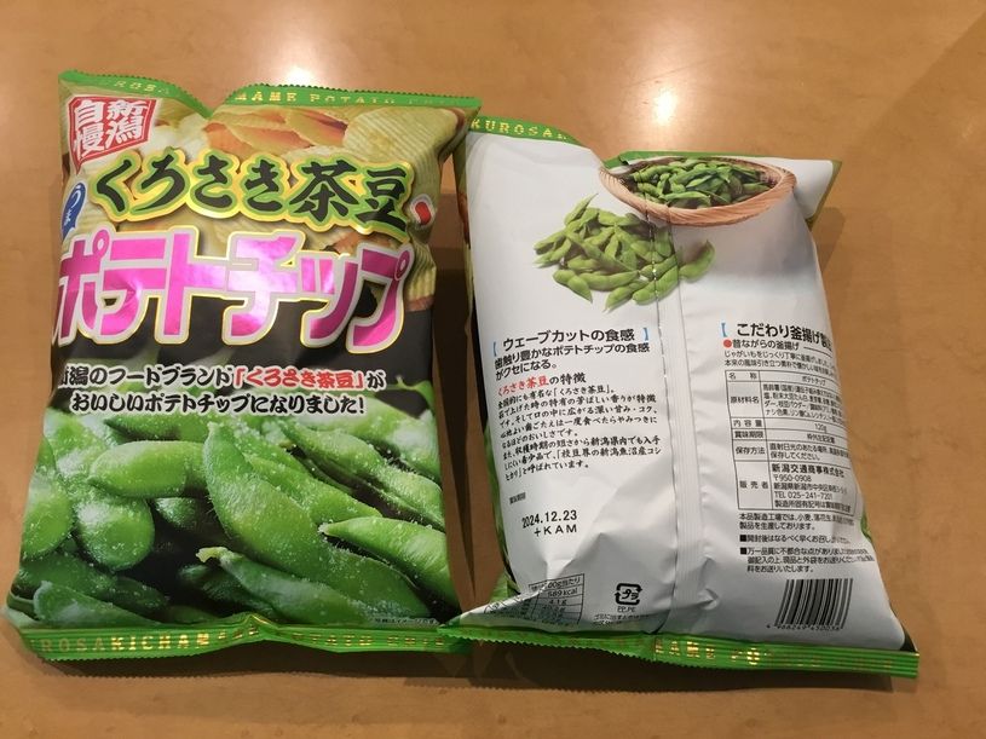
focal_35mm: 31
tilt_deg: -67.5
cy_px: 370
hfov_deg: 58.4
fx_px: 883
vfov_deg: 45.4
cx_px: 493
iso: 80
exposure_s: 1/30
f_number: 2.4
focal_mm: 3.3
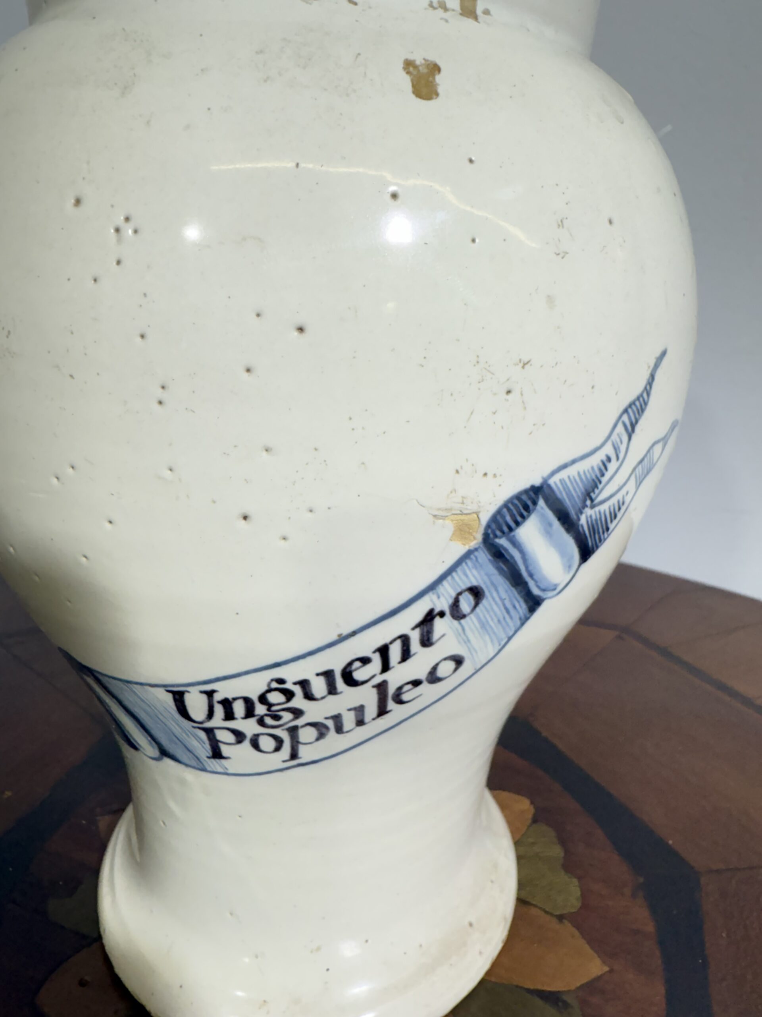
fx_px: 704
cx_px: 381
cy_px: 508
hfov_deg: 56.8
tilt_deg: -10.2
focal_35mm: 24
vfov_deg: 71.6
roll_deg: -2.3
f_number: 2.2
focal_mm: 2.22
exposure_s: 1/100
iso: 80
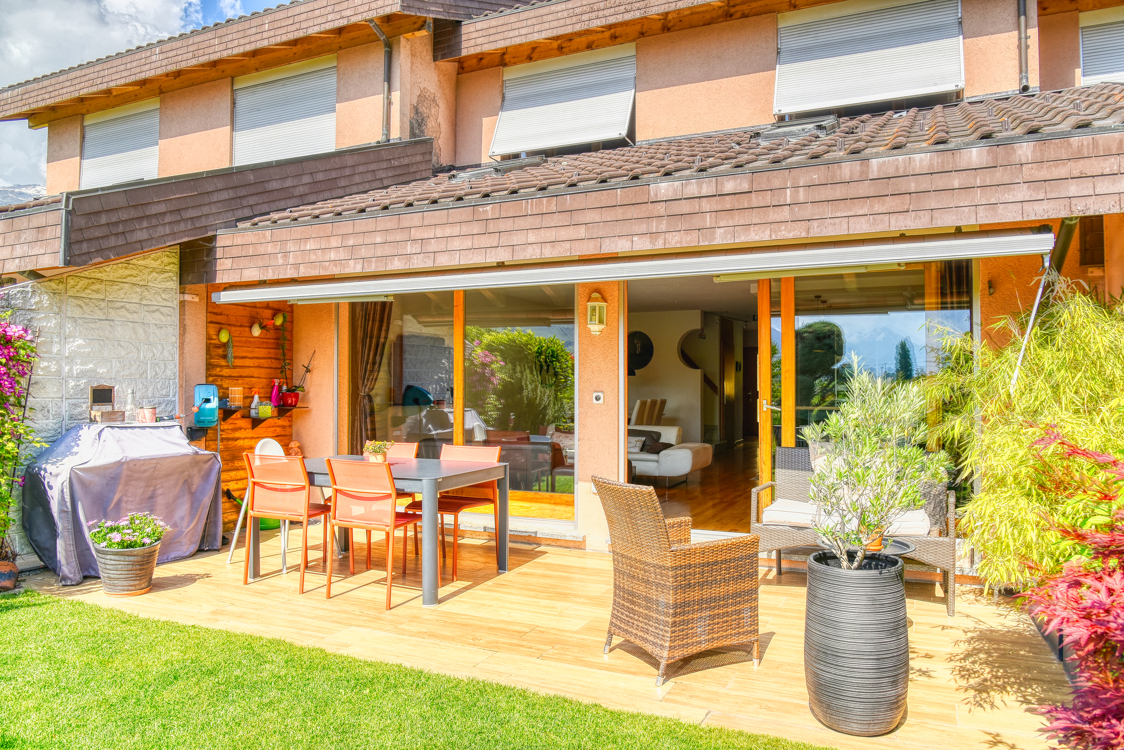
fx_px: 750
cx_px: 562
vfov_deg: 53.2
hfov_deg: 73.7
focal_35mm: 24
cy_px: 375
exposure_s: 1/1250
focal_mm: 24
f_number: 18
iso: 250
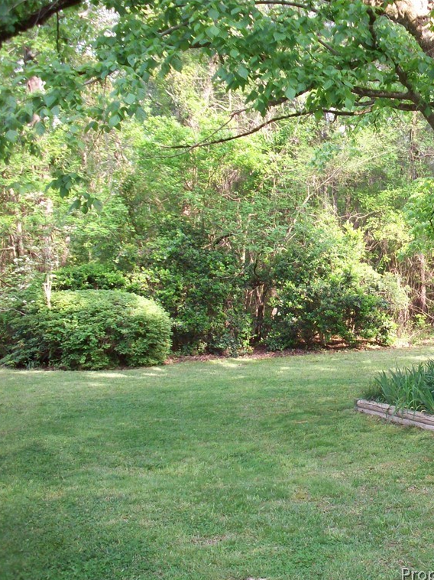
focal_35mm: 50
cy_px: 293
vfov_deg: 38.2
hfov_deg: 28.1
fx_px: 836
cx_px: 381
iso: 156
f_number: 2.8
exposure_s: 1/128
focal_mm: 6.2
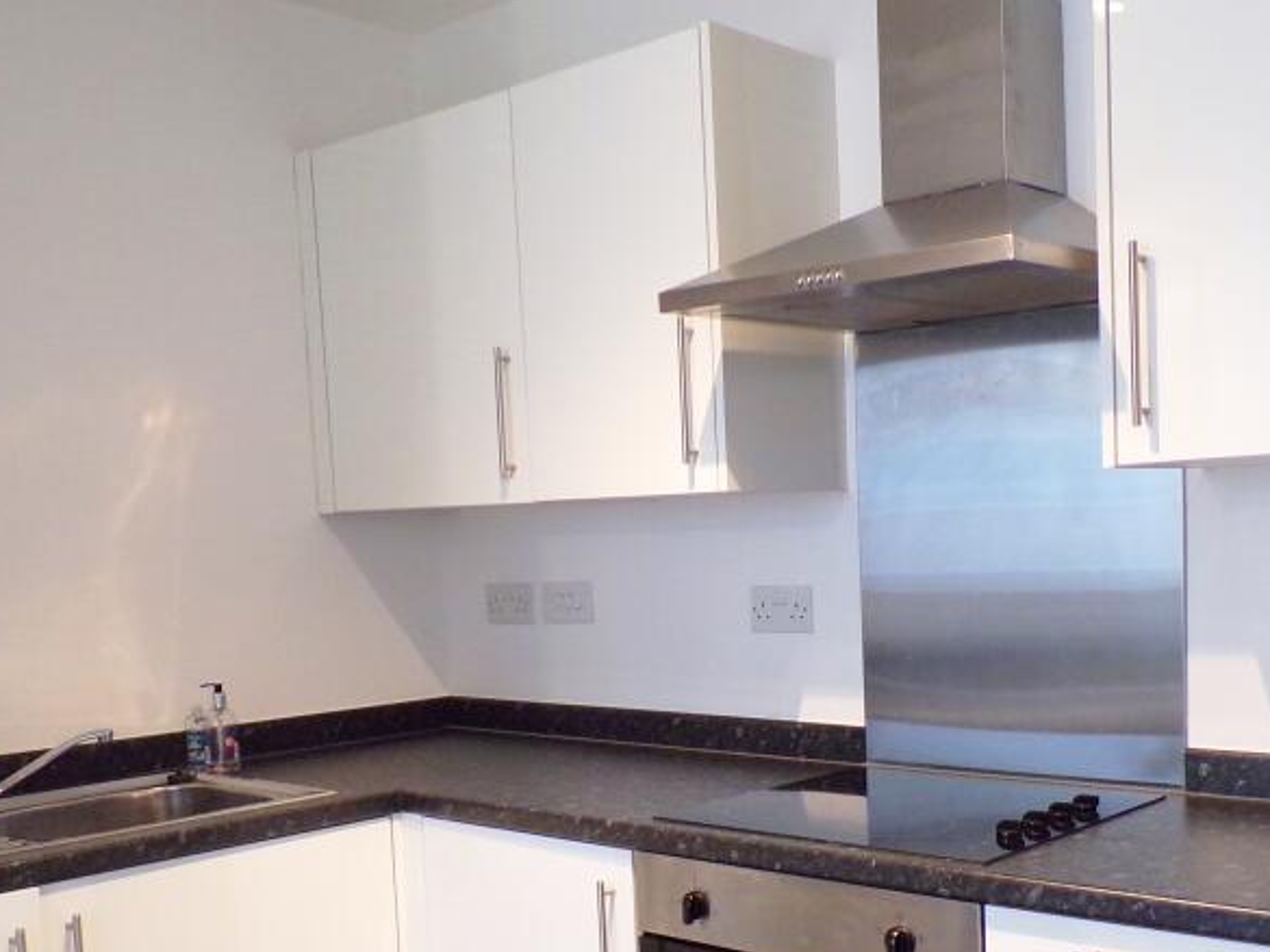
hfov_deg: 44.5
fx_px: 1541
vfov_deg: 33.8
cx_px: 773
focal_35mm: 42
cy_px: 694
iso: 286
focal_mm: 4.3
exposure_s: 1/17
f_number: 3
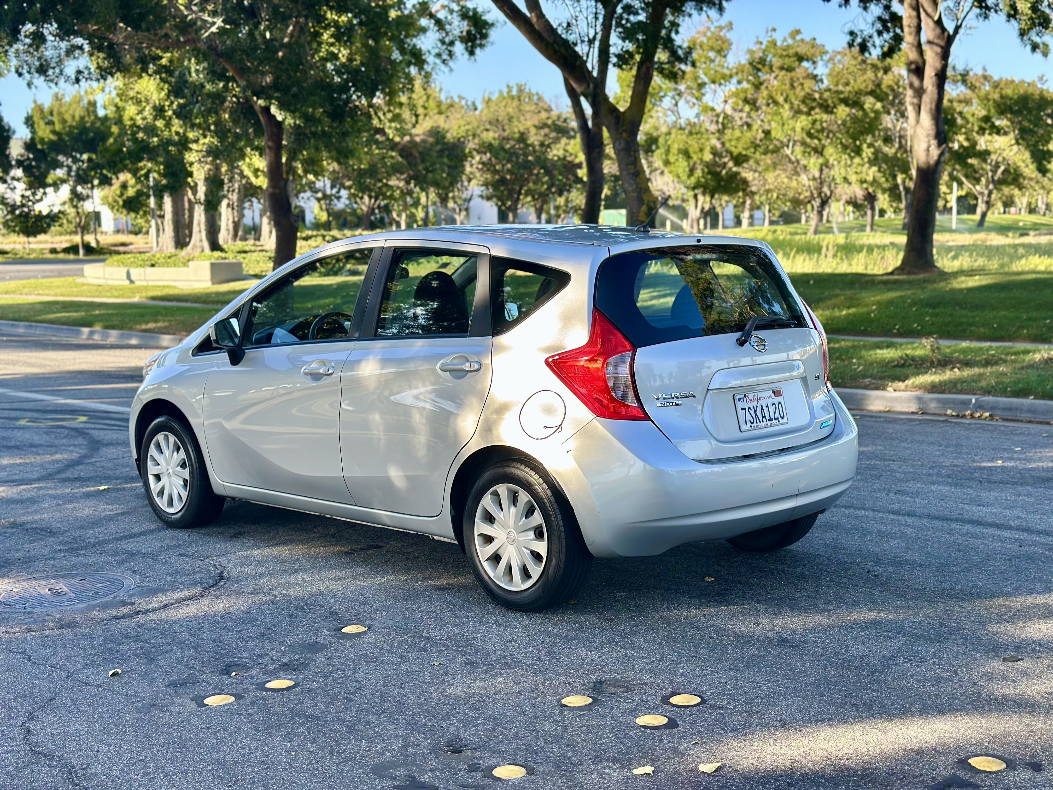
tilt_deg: -7.5
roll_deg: +1.1
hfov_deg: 39.7
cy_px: 395
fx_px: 1460
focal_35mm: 48
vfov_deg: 30.3
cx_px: 526
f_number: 1.78
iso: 80
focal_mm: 6.86
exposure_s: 1/872
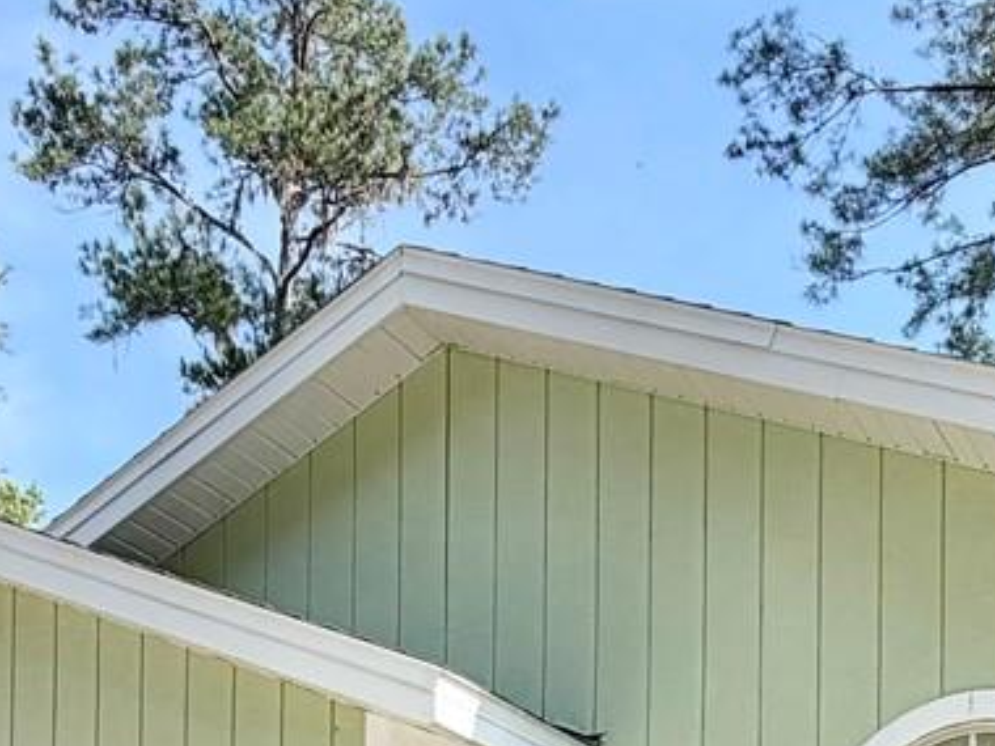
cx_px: 741
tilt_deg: +0.9
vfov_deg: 20.2
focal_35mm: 59
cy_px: 1212
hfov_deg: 32.1
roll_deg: +0.1
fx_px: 1696
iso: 40
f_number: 2.2
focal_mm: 2.22
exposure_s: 1/651
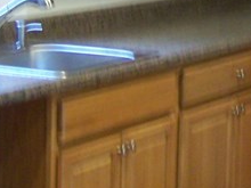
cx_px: 268
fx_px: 1283
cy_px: -54
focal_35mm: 177
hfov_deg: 11.0
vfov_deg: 8.3
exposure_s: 1/10
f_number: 2.8
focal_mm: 6.3
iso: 160
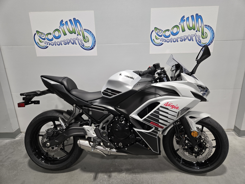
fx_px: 163
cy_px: 92
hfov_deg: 73.9
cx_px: 122
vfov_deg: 58.9
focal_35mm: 23
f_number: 1.8
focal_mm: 5.4
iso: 250
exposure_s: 1/120
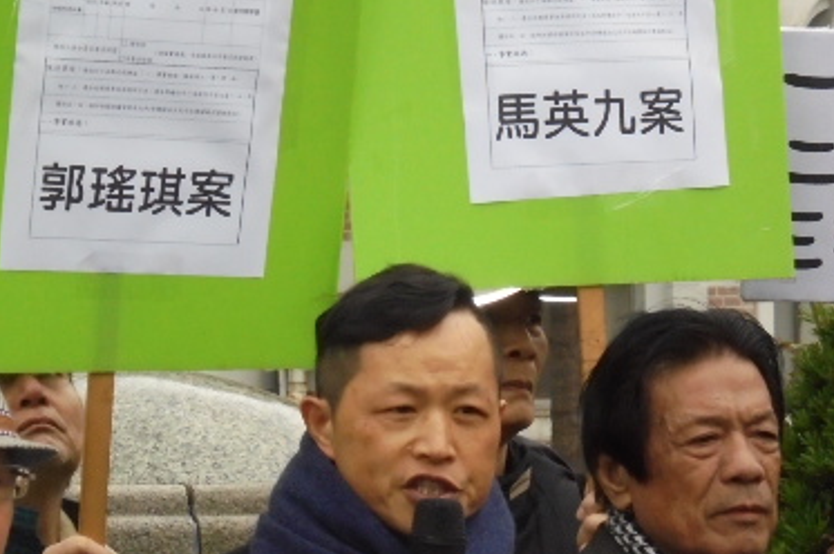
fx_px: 5046
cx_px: 170
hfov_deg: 9.4
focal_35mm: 218
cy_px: 248
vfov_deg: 6.3
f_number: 5.6
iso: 400
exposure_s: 1/160
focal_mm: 21.8
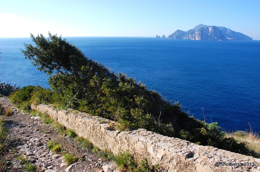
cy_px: 86
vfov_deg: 47.8
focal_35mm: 27
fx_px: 195
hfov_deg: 67.5
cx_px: 130
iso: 800
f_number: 11
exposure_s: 1/640
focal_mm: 18
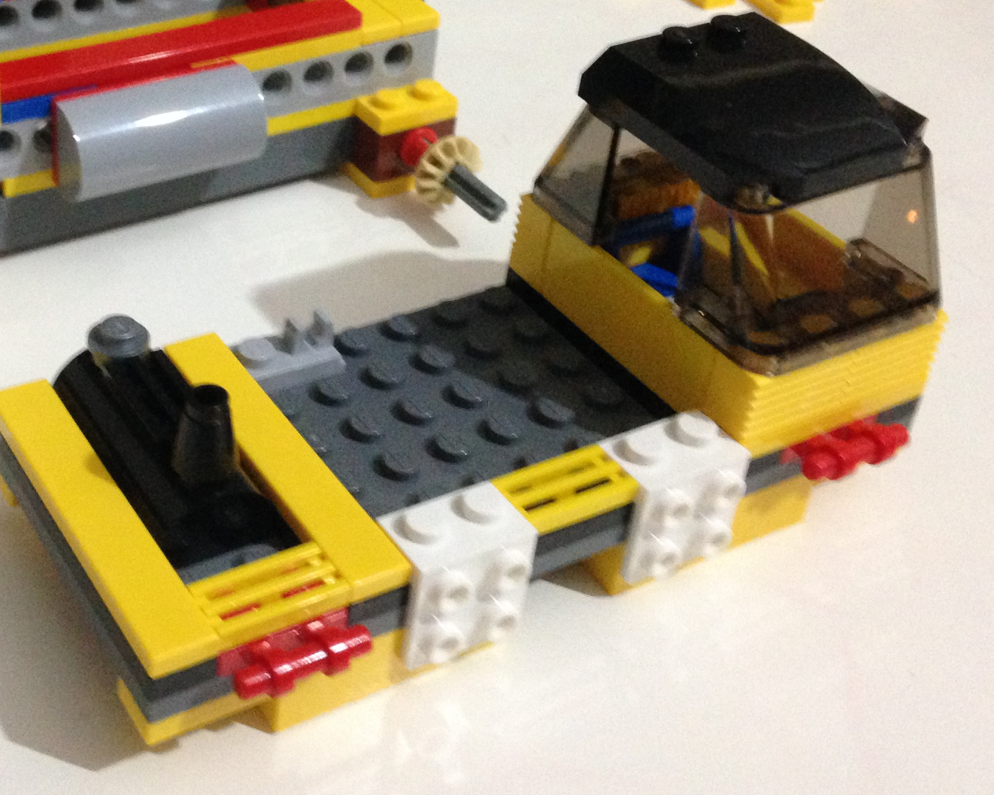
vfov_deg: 27.5
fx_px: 1618
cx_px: 258
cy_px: 292
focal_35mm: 55
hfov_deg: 33.5
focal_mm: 4.12
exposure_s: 1/15
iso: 400
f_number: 2.4
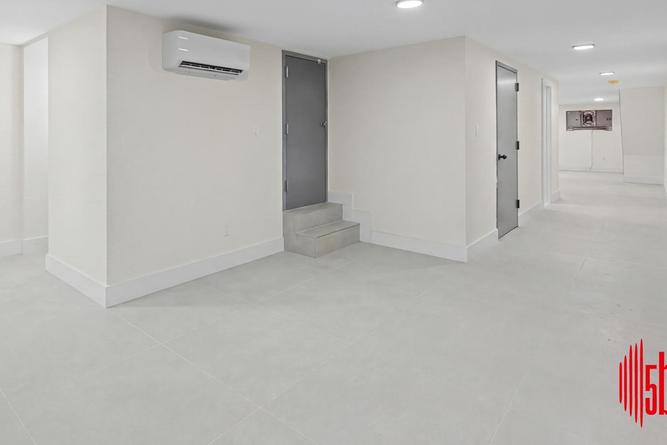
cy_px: 138
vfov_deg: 57.8
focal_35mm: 21
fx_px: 389
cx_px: 241
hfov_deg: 79.4
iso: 400
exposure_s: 1/3
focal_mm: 14
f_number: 10
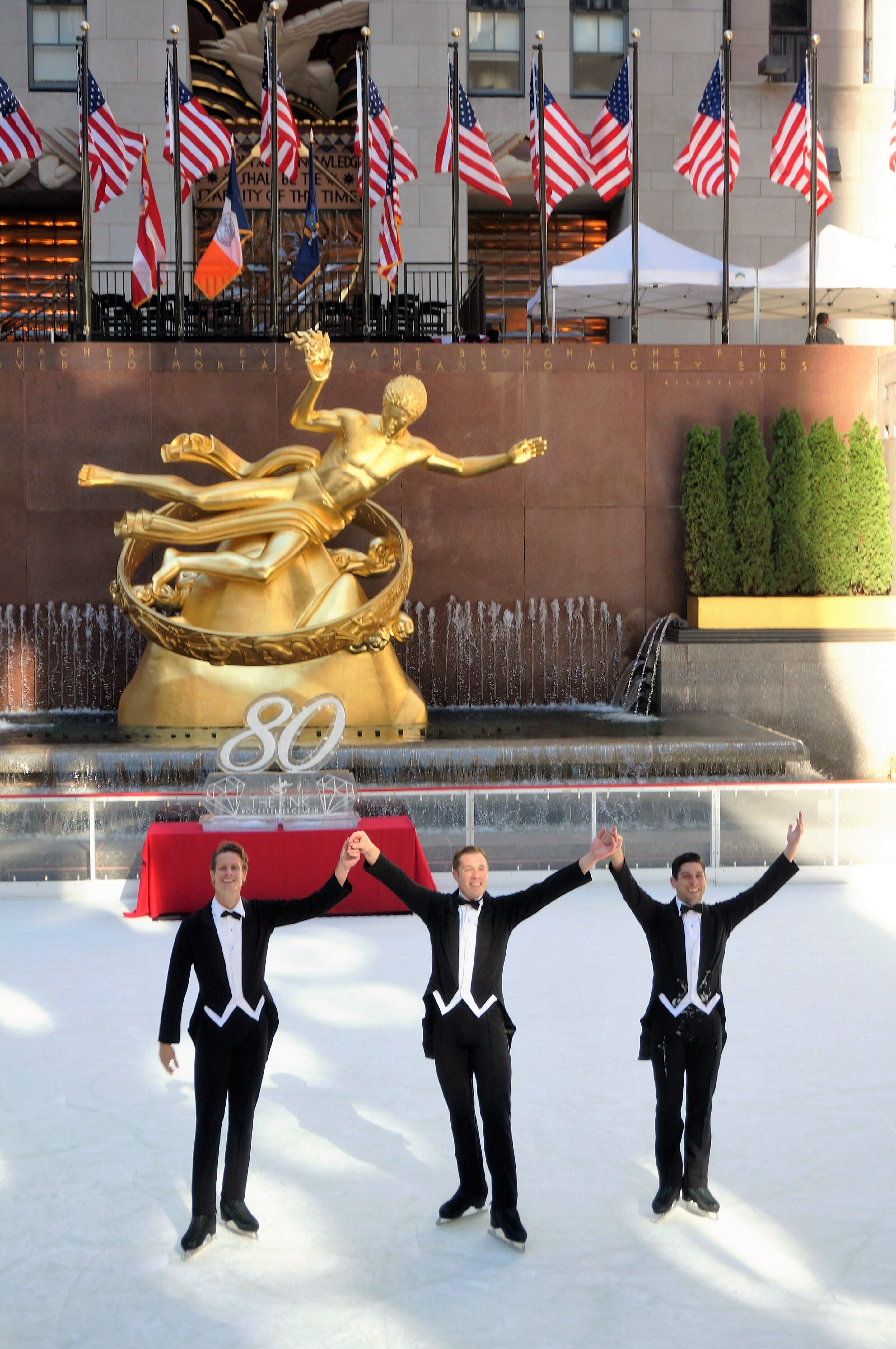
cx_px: 448
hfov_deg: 26.4
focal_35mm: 51
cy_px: 674
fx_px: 1908
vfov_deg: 38.9
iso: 160
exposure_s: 1/160
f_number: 5
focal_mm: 34
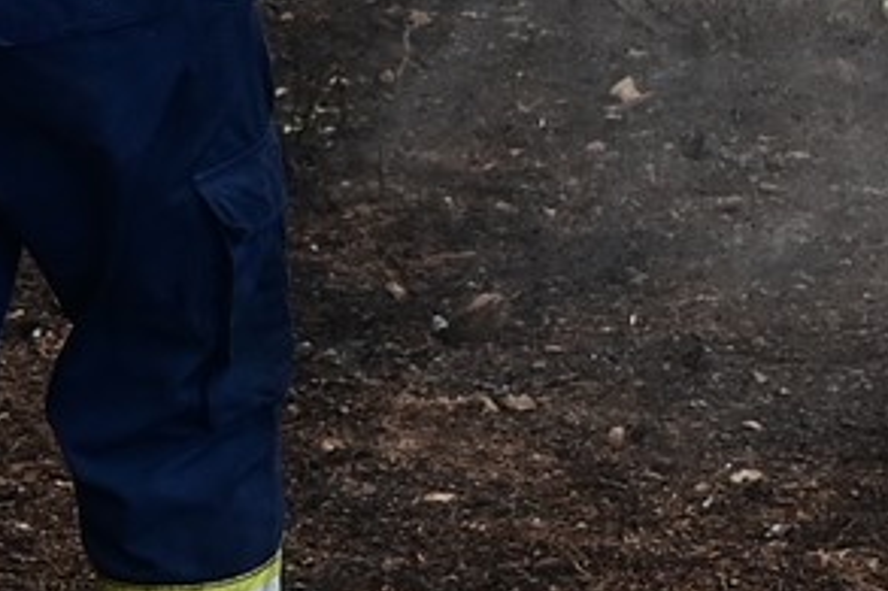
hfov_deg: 11.0
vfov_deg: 7.2
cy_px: -596
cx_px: -142
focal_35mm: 184
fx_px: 4536
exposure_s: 1/500
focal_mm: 30
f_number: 4
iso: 500
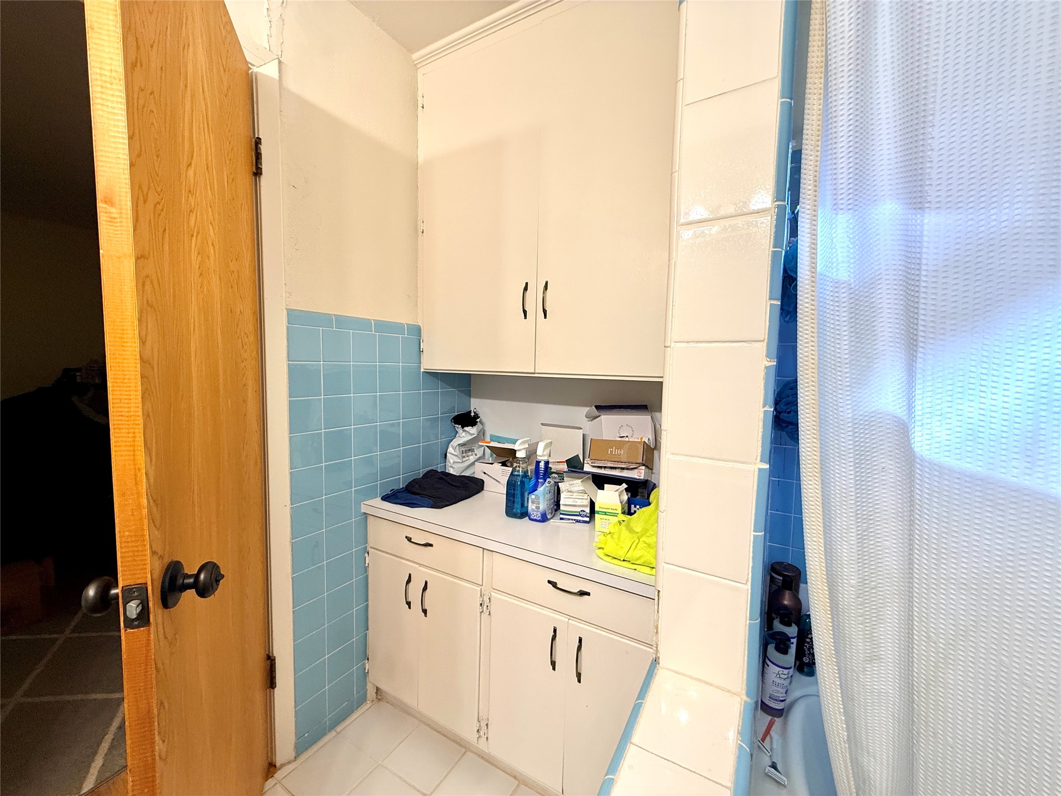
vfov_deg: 85.7
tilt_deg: -4.0
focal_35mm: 14
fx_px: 429
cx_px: 530
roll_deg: -1.4
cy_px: 398
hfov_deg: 102.1
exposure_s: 1/120
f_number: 2.2
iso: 125
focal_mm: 2.22
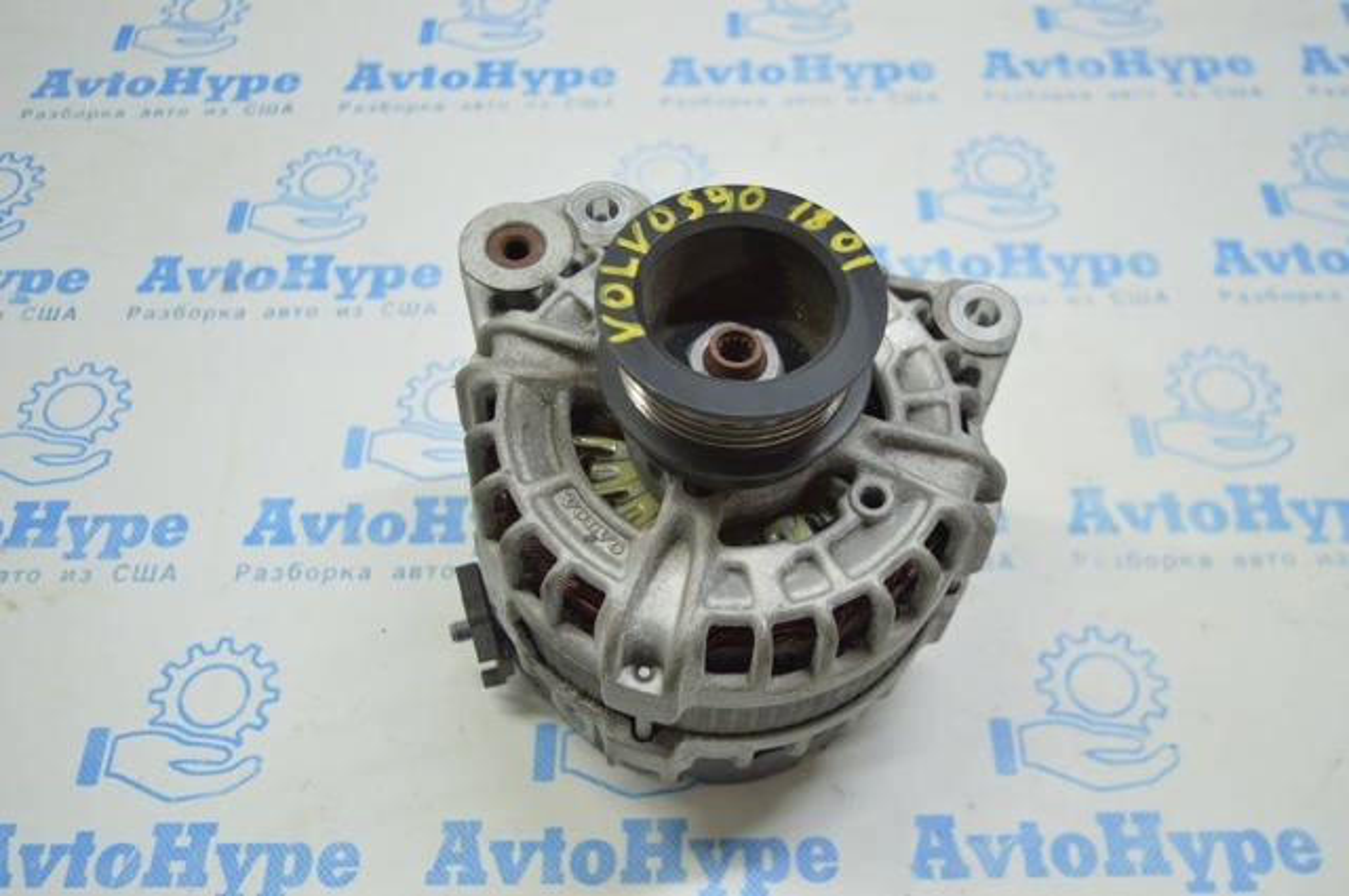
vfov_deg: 36.8
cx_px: 674
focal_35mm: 36
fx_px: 1347
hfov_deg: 53.2
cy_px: 448
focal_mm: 24
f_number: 4
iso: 400
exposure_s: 1/40
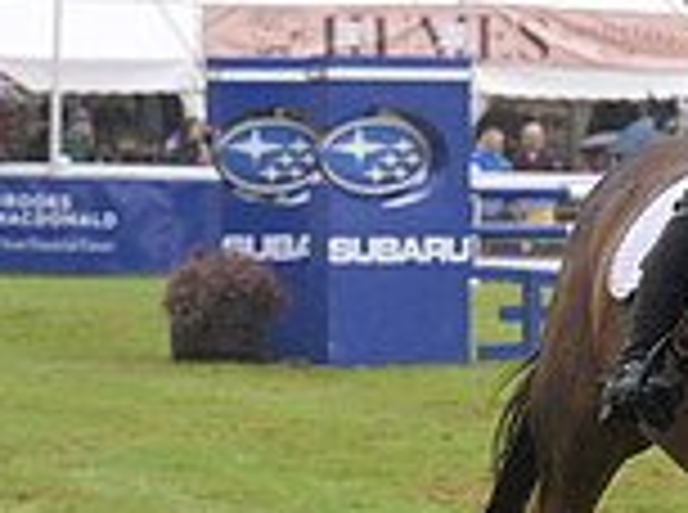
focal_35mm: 384
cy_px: 277
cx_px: 1259
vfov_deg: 3.9
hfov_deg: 5.1
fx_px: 7614
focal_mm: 105
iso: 900
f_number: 5.6
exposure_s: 1/800
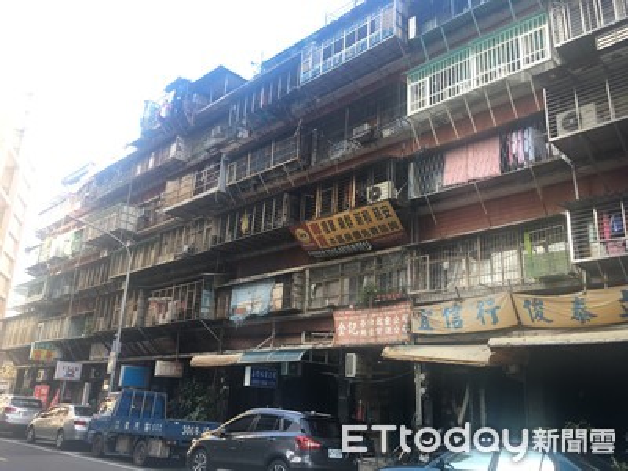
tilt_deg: +17.7
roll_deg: -3.1
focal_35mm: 29
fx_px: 526
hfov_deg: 61.7
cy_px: 236
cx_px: 314
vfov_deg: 48.2
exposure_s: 1/120
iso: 25
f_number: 2.2
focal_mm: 4.15
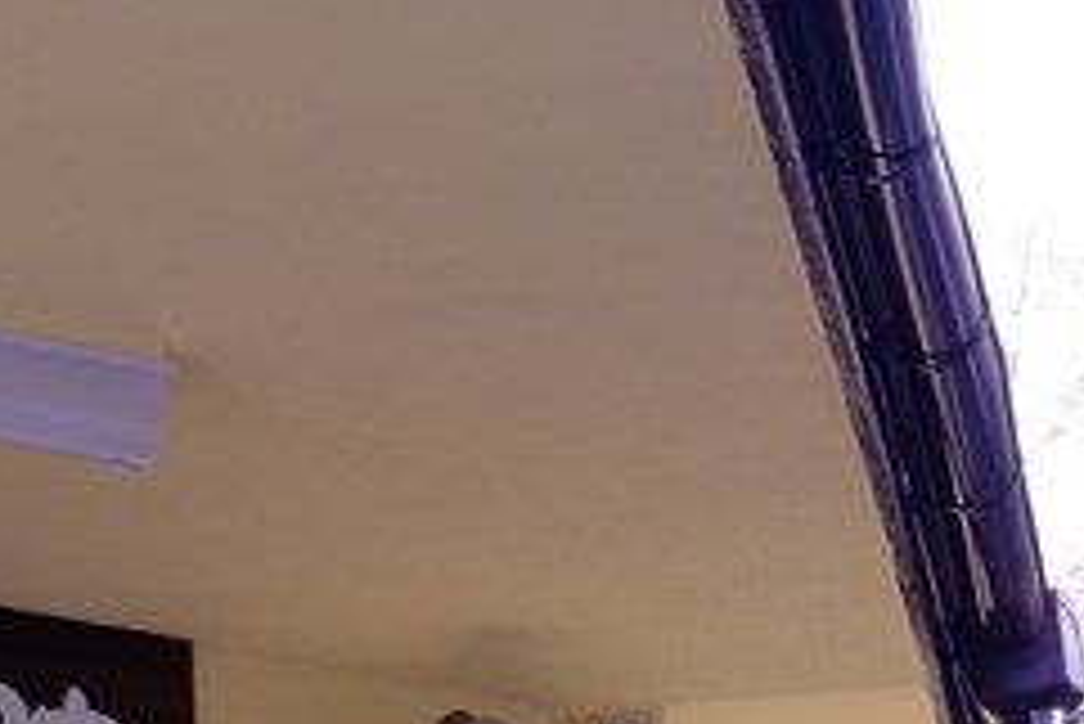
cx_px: -184
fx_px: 3977
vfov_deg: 10.4
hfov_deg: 15.0
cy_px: 490
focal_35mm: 132
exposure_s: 1/500
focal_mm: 35
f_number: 7.1
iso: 2000
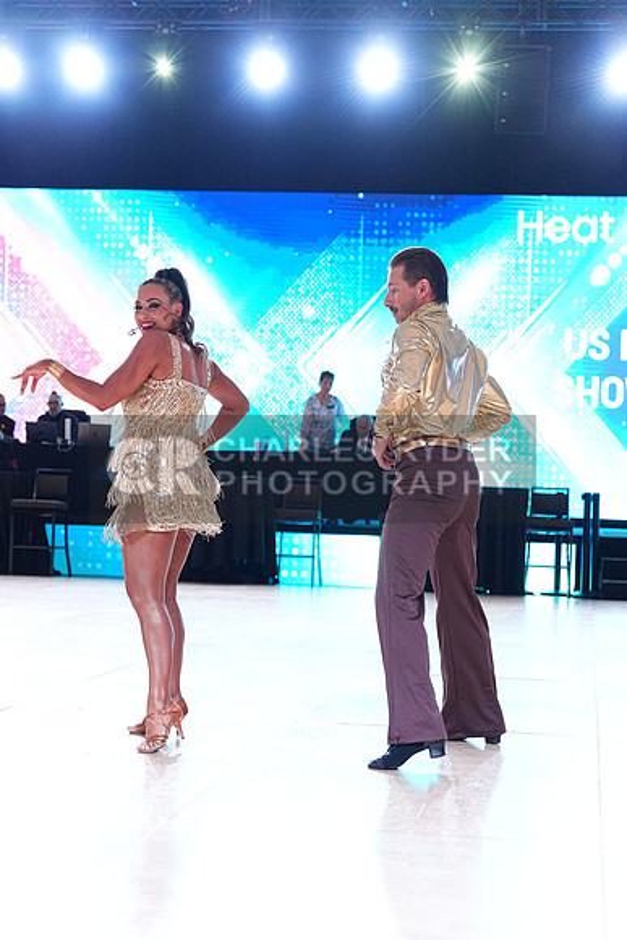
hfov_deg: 19.5
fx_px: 1828
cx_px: 314
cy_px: 470
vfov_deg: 28.8
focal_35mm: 70
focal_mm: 70
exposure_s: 1/400
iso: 2500
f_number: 4
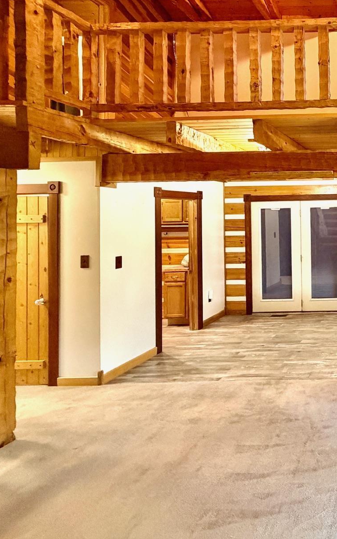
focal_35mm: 25
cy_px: 207
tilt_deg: +0.8
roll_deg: +1.1
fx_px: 367
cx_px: 409
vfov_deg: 71.5
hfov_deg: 37.0
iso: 500
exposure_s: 1/60
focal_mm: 2.22
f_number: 2.2
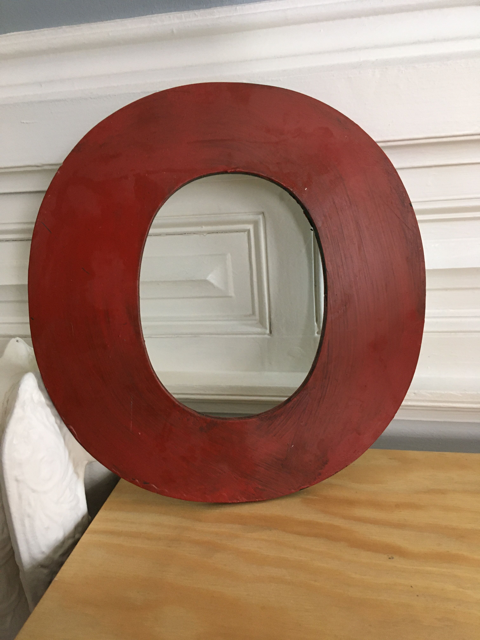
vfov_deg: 61.7
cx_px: 240
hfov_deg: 48.2
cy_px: 320
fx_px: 536
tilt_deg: -16.4
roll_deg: +7.4
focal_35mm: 29
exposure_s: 1/33
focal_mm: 4.15
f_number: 2.2
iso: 160
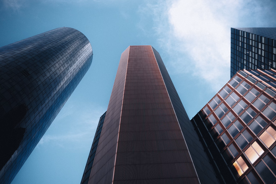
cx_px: 138
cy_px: 92
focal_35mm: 41
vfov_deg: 32.6
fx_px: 314
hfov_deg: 47.4
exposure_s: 1/320
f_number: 3.2
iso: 320
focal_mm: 27
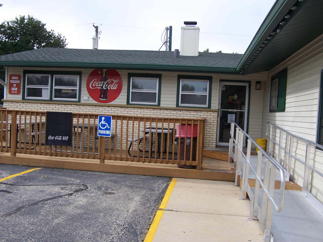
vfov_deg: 37.7
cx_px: 162
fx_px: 355
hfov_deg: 49.0
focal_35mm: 38
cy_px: 121
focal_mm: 6.3
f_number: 2.8
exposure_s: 1/500
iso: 80
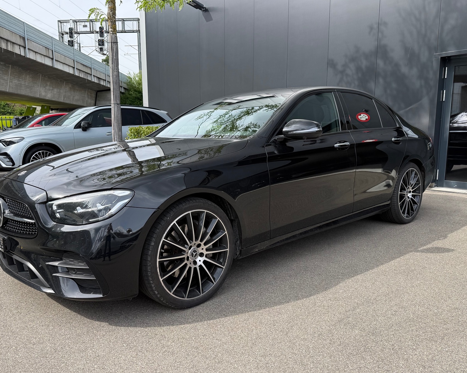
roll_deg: +0.3
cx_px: 216
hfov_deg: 62.1
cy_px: 191
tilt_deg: -8.7
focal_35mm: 28
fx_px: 387
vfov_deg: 51.5
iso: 80
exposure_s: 1/1075
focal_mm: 6.76
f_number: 1.78
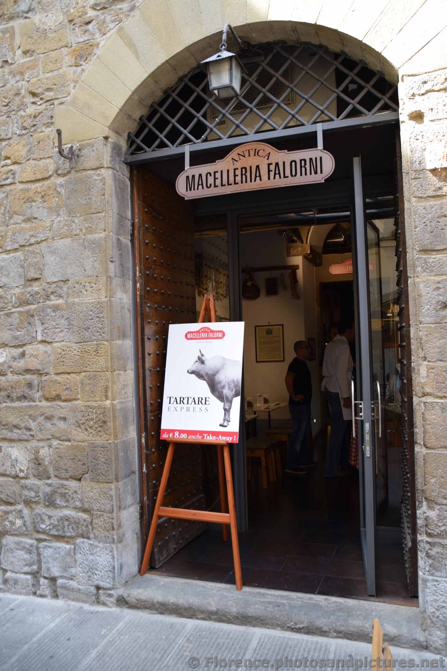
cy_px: 336
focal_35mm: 27
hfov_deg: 47.9
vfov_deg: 67.4
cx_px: 224
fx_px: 503
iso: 400
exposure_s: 1/125
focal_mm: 18
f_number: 5.6
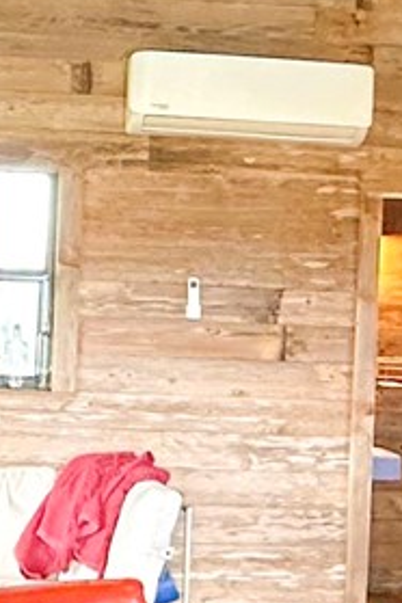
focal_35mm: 107
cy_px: 253
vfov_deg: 19.1
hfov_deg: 12.7
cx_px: 84
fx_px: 1792
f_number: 2.2
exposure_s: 1/60
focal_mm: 2.22
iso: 250
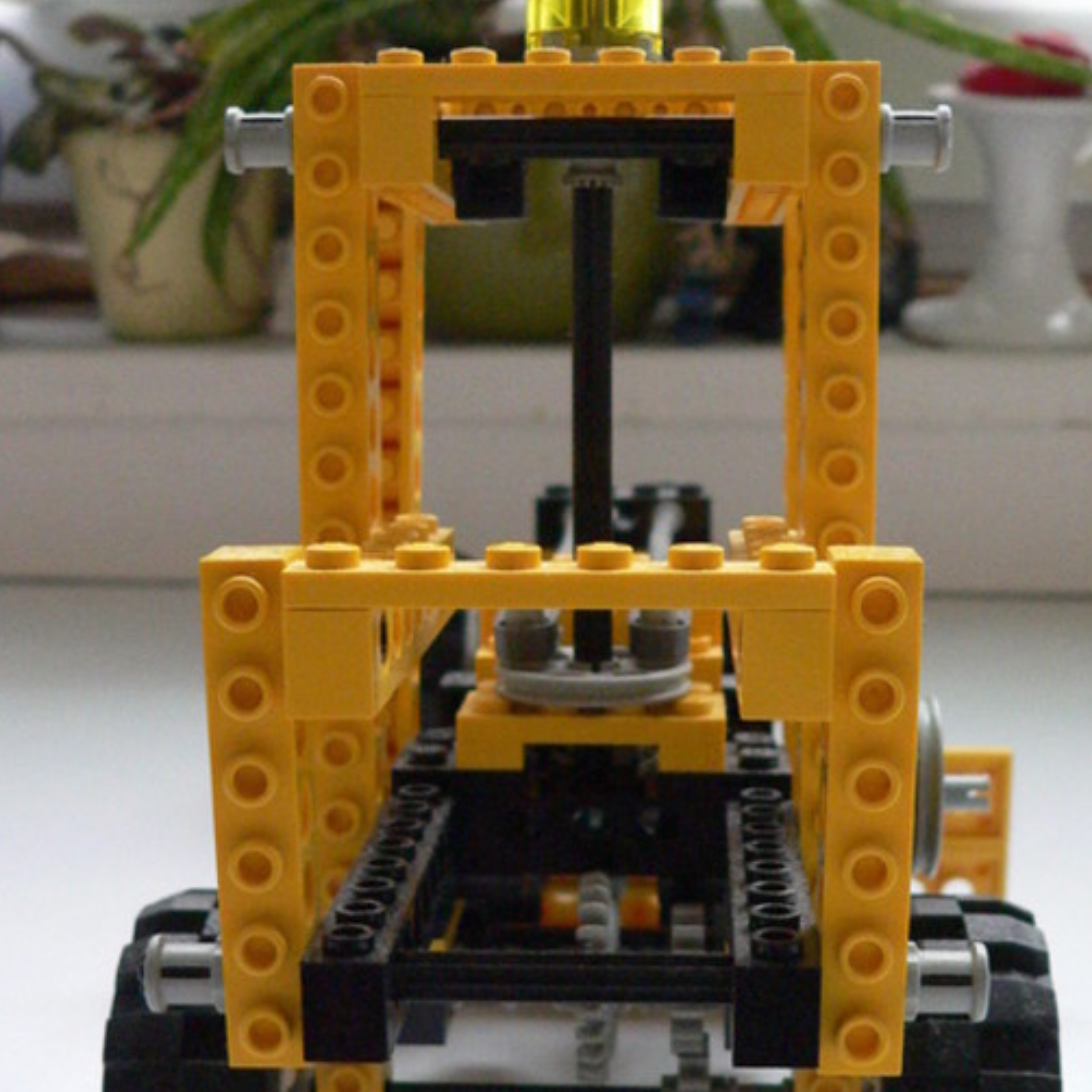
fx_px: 2034
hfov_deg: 30.0
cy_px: 727
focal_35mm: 57
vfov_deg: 29.8
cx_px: 541
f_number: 2.8
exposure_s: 1/20
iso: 400
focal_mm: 6
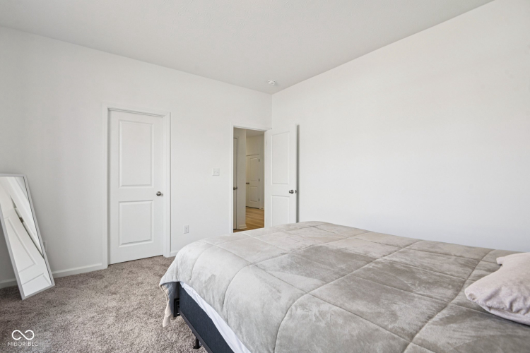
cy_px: 176
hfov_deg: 96.7
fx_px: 236
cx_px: 265
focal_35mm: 16
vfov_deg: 73.7
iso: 110
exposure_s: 1/15
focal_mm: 16
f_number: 8
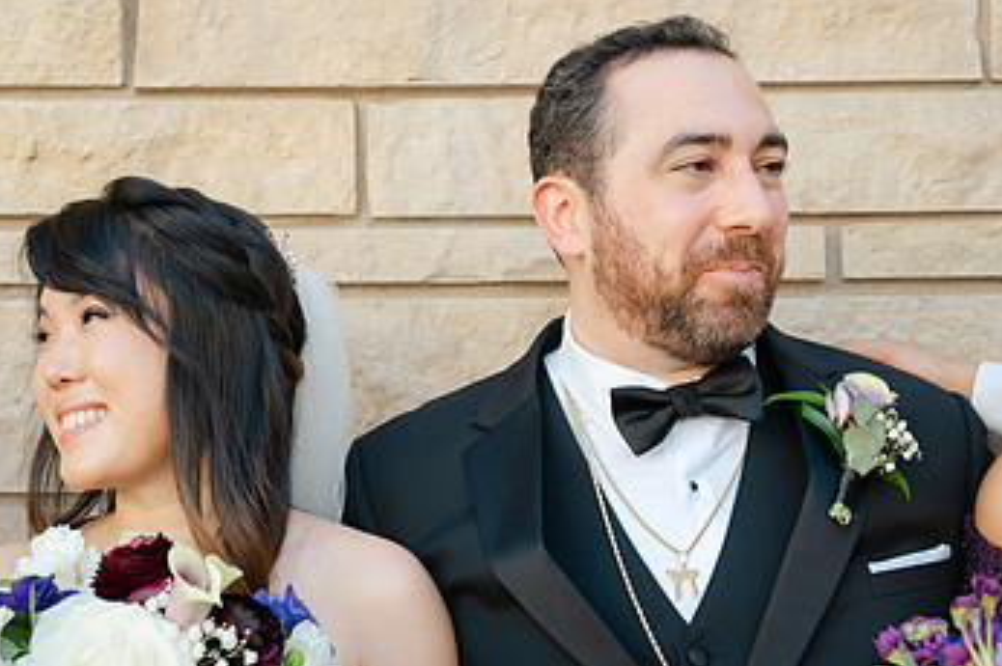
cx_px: 414
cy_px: 460
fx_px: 1307
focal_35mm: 47
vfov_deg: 28.3
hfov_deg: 41.8
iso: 400
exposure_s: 1/800
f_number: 4
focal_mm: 28
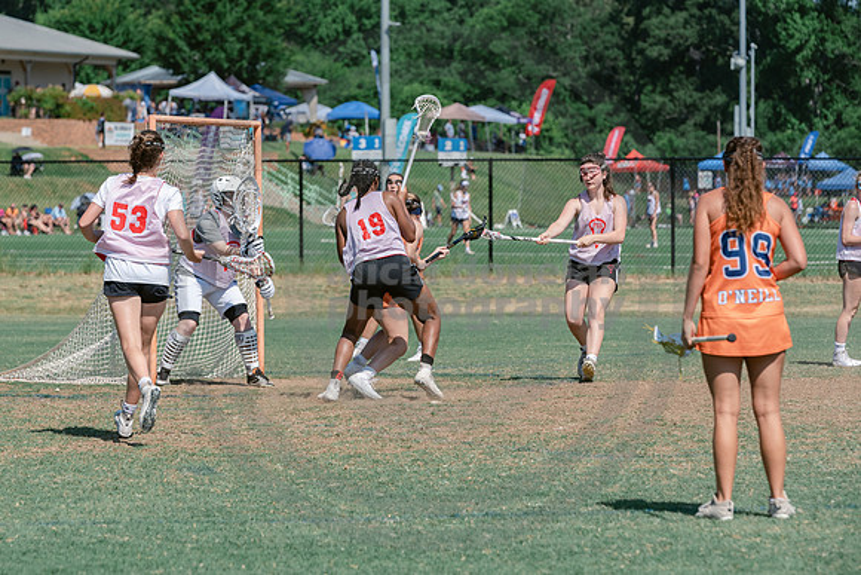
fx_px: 4699
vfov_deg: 7.0
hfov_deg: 10.5
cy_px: 288
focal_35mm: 196
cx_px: 376
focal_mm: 165
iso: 400
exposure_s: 1/2000
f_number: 5.6
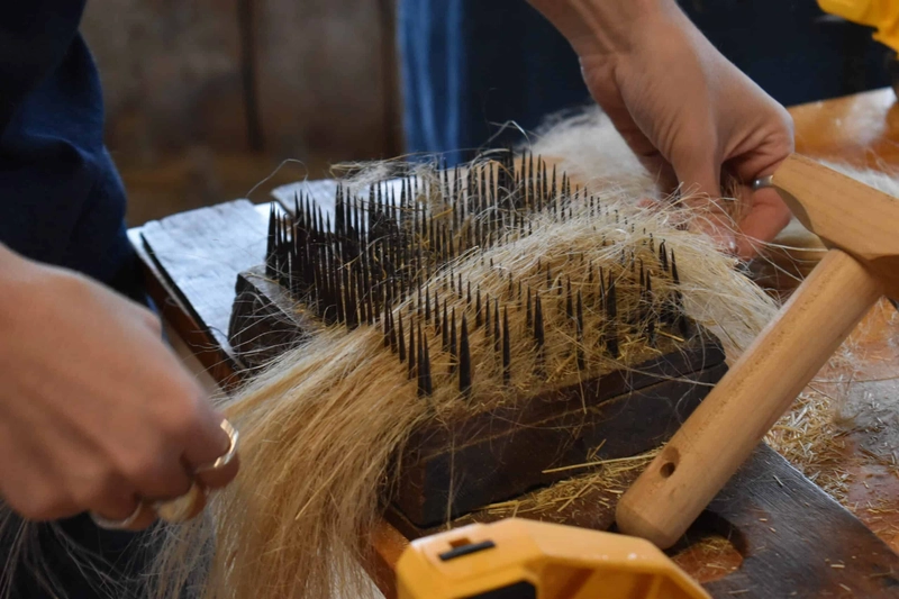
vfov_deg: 16.5
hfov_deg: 24.6
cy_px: 300
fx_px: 2060
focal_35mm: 82
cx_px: 450
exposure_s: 1/60
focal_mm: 55
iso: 2500
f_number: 5.6
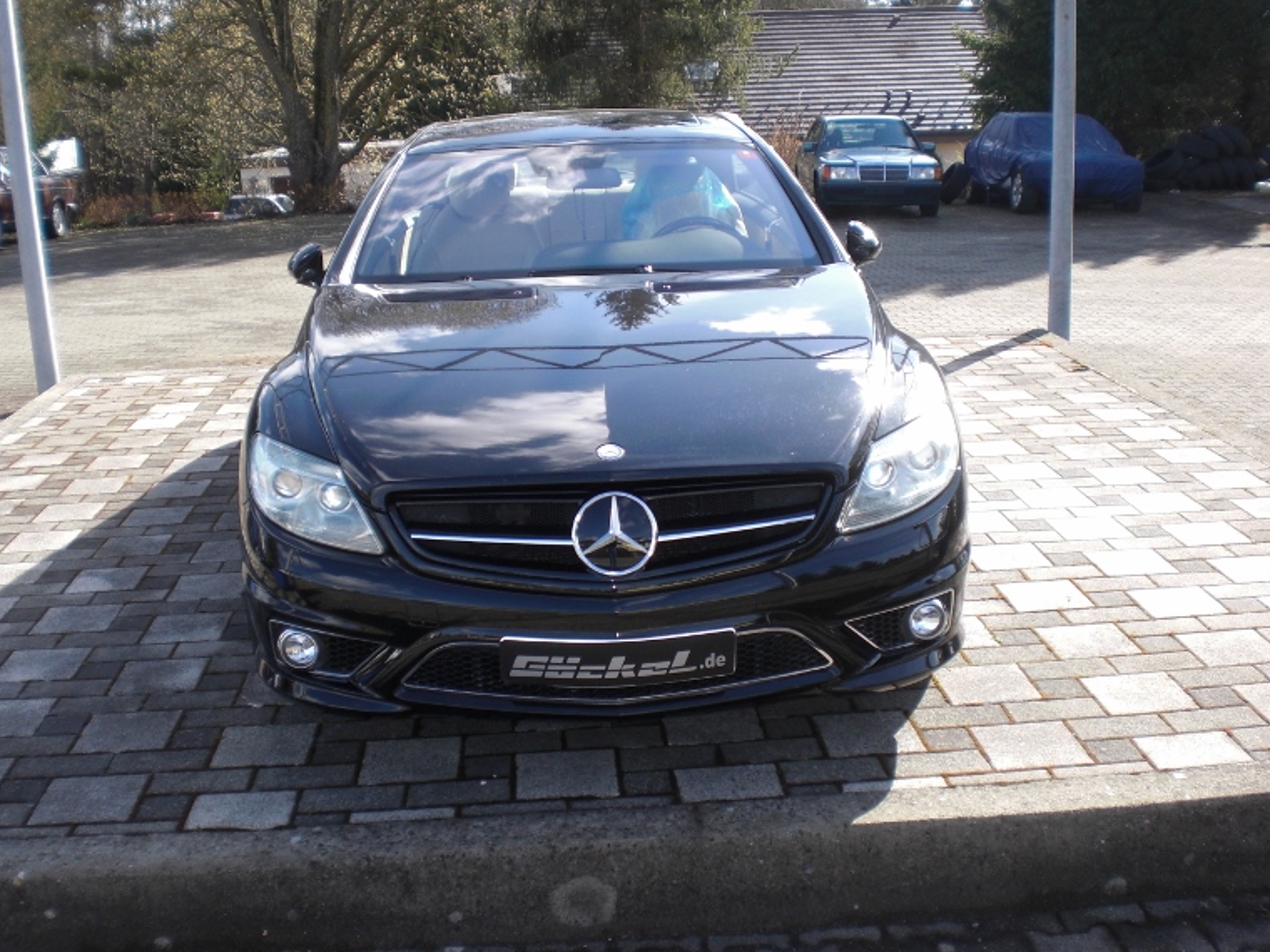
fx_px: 1468
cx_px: 617
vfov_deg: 36.0
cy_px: 471
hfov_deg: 46.8
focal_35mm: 40
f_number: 3.1
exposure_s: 1/250
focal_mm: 6.3
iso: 64
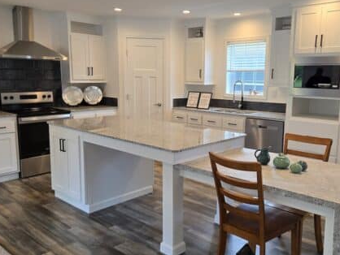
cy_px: 127
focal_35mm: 33
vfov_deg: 43.0
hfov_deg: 55.1
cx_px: 194
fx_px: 324
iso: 100
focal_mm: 5.4
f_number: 1.8
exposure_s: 1/120
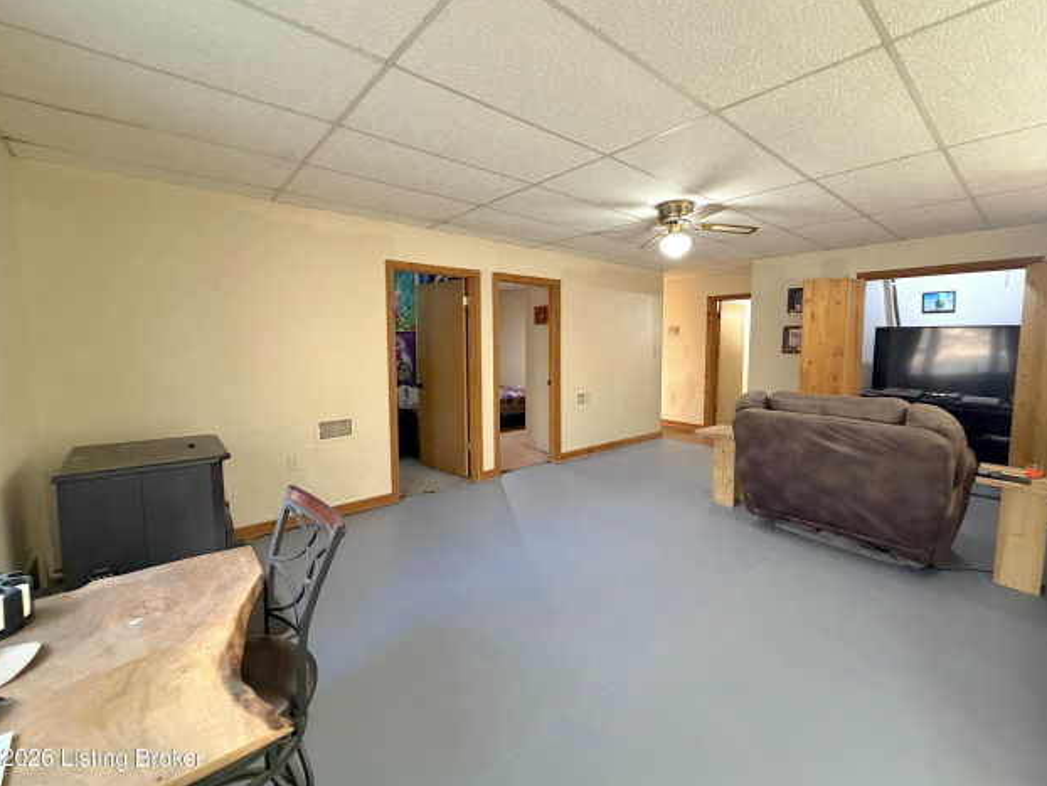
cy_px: 375
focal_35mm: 15
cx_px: 543
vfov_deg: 81.7
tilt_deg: -5.3
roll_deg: +0.3
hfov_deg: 98.1
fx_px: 454
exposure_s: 1/60
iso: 500
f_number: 2.2
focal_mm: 2.22
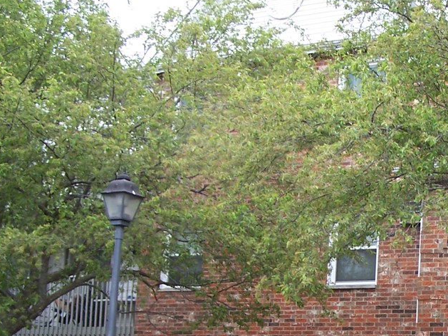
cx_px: 434
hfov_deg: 21.8
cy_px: 288
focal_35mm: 87
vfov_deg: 16.8
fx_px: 1126
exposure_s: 1/100
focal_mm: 6.3
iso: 80
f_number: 2.8
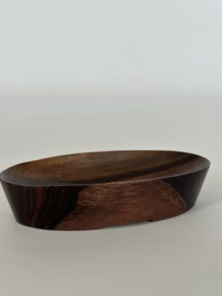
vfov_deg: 38.9
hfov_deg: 29.7
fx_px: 419
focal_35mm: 49
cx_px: 111
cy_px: 147
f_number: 1.78
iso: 64
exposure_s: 1/393
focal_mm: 6.86
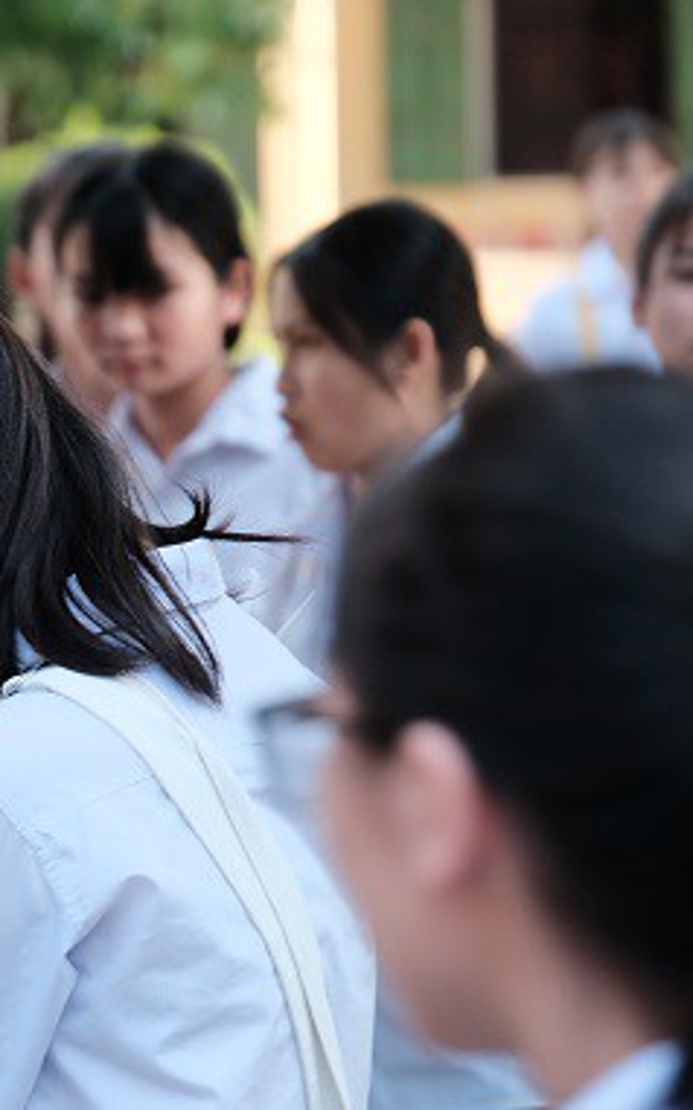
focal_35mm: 347
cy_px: 577
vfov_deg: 6.1
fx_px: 10490
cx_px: -125
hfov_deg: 3.8
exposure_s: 1/120
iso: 800
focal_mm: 135
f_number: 5.6
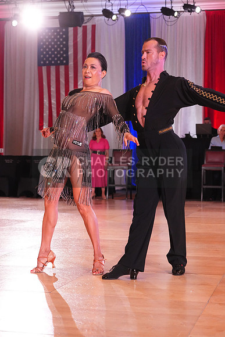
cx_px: 112
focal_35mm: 70
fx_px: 656
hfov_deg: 19.5
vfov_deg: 28.8
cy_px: 168
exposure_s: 1/500
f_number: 5
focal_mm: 70
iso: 6400
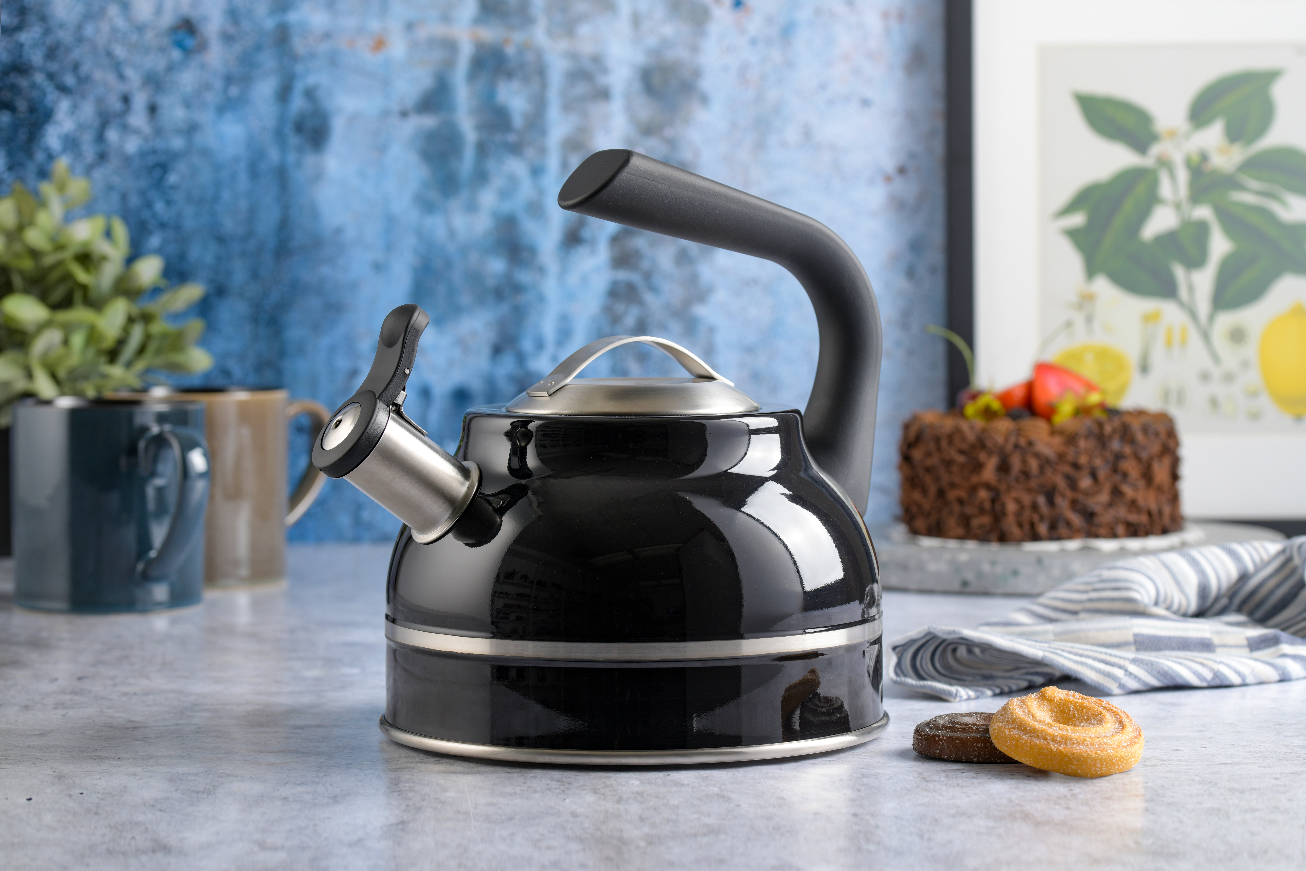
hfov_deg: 22.6
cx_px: 653
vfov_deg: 15.2
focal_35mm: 90
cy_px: 436
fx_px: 3265
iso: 64
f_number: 9
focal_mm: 90
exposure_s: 1/160
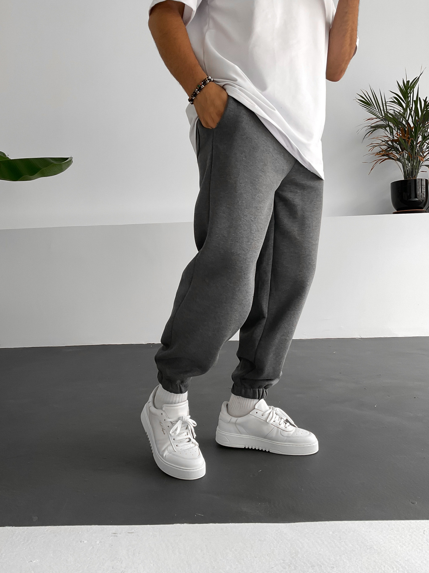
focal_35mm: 30
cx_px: 219
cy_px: 280
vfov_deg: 60.0
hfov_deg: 46.8
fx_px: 496
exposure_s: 1/120
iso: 50
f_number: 1.8
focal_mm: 3
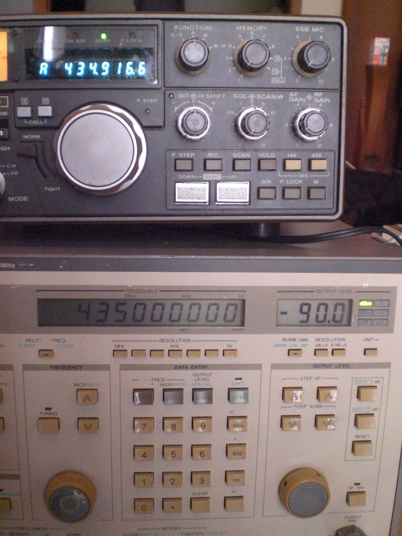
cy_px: 268
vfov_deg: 49.0
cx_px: 201
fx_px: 588
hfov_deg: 37.7
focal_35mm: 38
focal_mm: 6.3
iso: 800
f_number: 3.1
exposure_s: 1/13
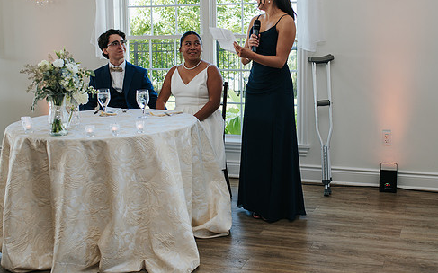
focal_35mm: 50
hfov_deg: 40.3
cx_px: 232
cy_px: 118
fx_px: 597
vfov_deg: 25.8
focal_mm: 35
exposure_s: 1/200
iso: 220
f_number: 3.2
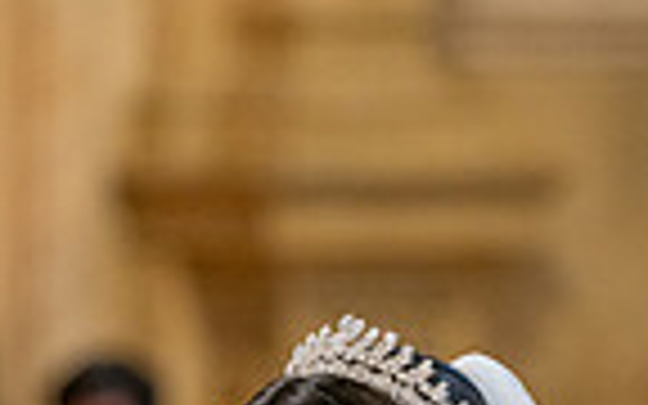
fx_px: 10861
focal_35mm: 615
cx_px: 76
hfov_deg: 3.4
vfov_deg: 2.1
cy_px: 790
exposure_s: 1/100
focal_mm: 150
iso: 1000
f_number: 2.8
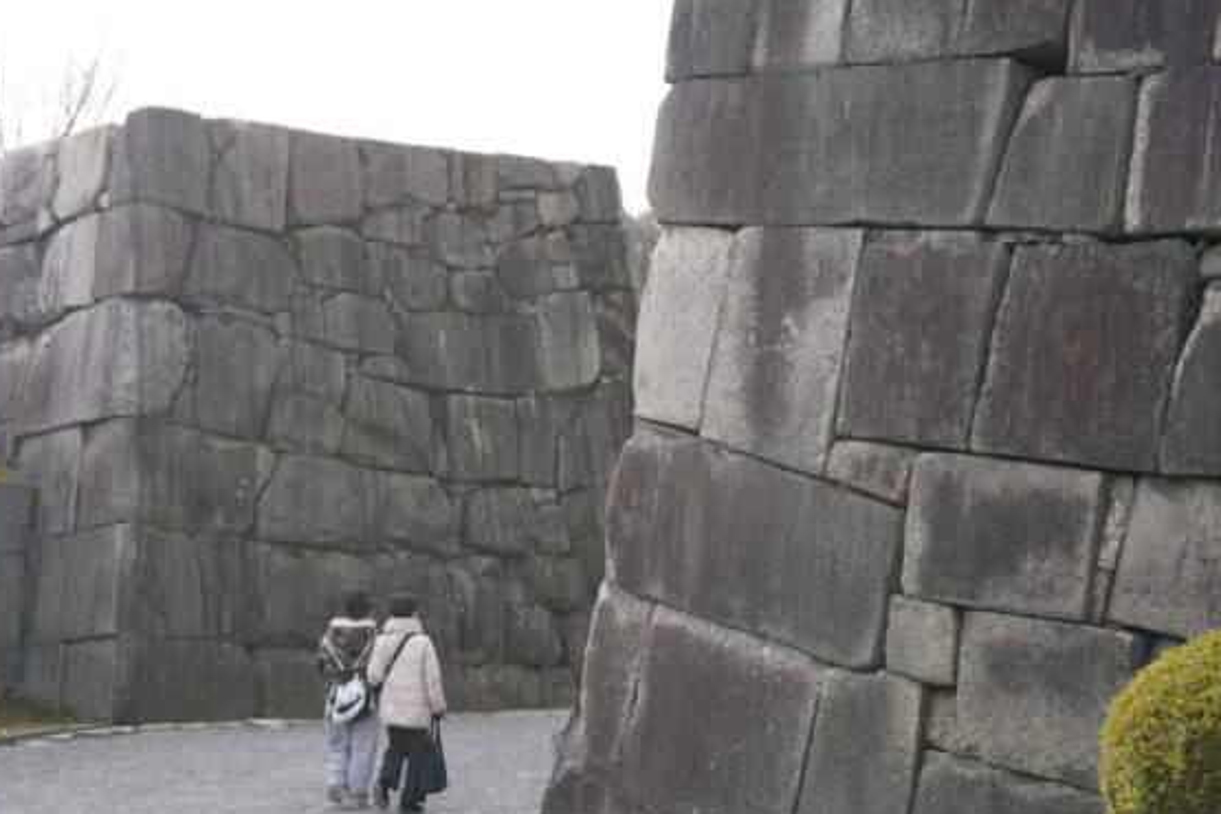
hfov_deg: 38.8
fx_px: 1719
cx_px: 444
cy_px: 493
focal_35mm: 51
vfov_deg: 26.6
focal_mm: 25
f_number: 4.5
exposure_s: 1/200
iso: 100
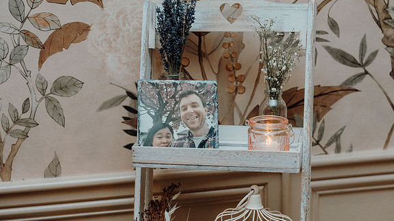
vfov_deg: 16.3
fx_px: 773
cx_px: 198
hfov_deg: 28.6
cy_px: 116
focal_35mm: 74
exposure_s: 1/160
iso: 3200
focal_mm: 70
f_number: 3.5
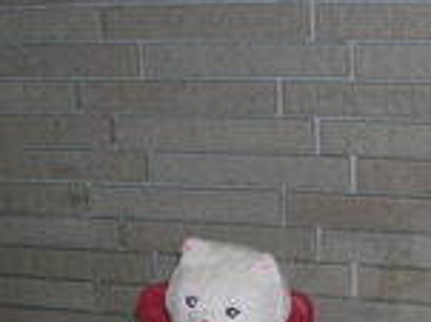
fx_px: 1157
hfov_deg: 21.1
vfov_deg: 15.5
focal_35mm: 93
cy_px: 336
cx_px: 228
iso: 50
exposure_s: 1/60.1
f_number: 2.8
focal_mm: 5.8
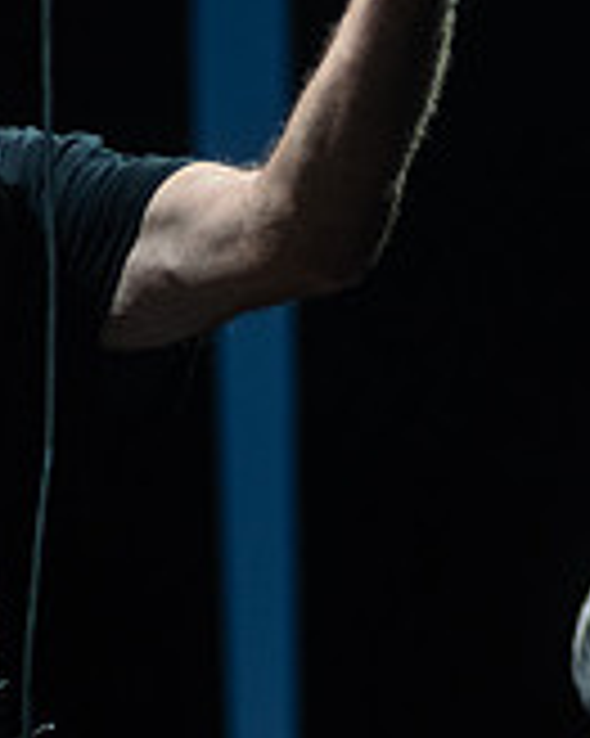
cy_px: 277
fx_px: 6882
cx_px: 243
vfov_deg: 6.1
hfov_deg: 4.9
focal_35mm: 315
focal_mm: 95
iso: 1250
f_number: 3.2
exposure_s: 1/640
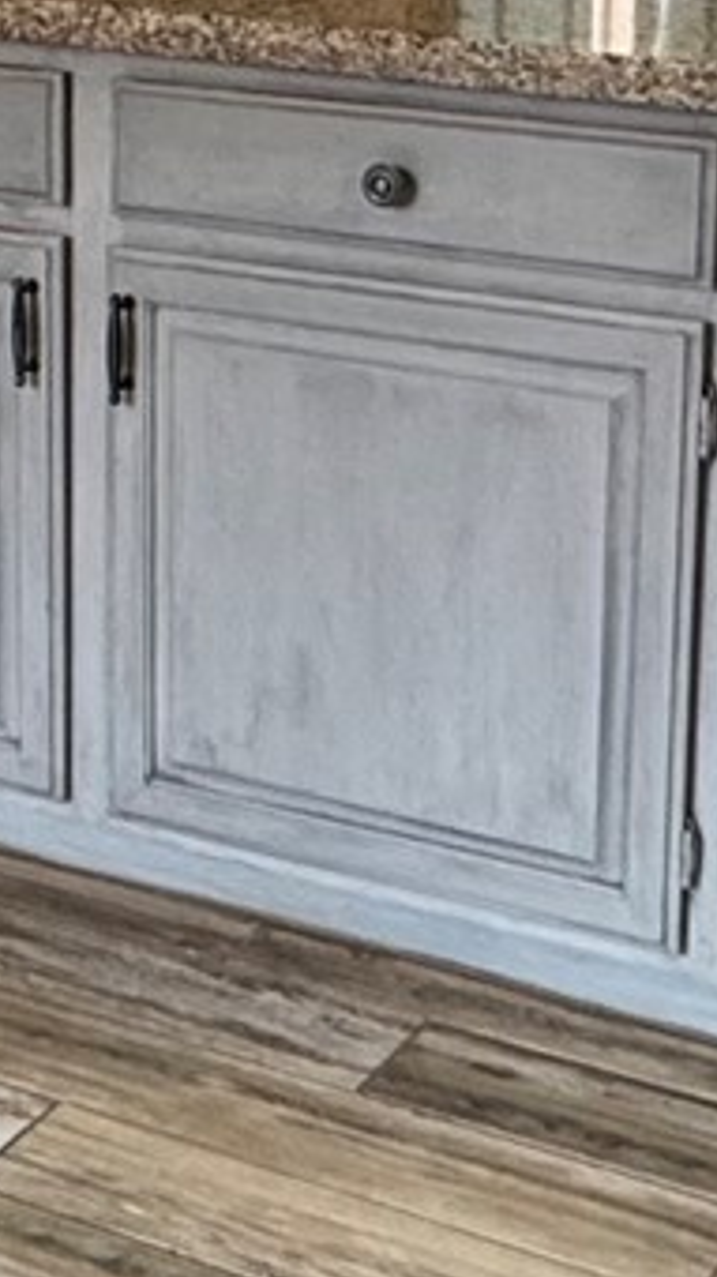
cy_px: 173
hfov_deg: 12.9
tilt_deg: -11.9
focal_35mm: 92
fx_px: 3113
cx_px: -86
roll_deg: -0.1
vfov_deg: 22.7
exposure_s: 1/120
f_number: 2.2
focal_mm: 2.22
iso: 250
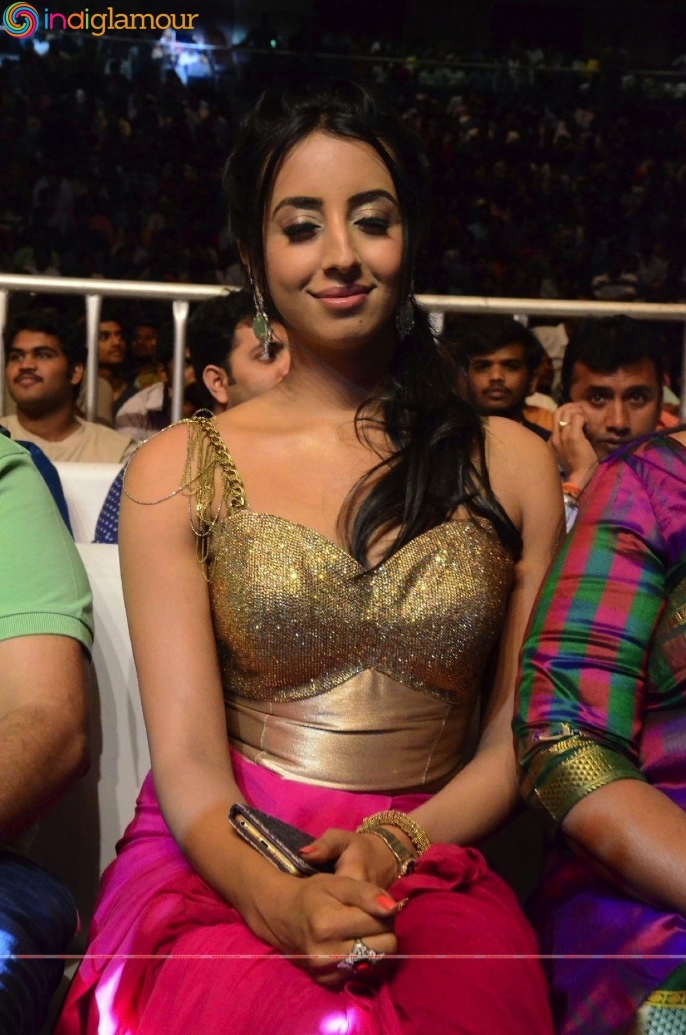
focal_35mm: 68
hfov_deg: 20.1
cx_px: 343
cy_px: 518
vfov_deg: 29.9
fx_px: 1937
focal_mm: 45
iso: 6400
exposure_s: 1/100
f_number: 8
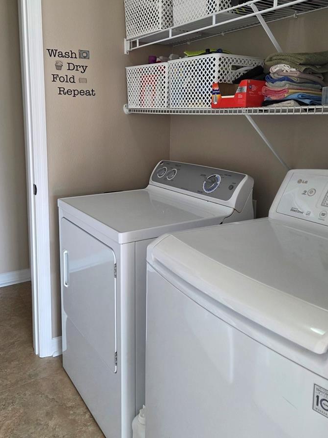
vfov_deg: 58.0
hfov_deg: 45.4
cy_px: 183
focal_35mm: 31
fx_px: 391
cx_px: 150
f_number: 1.8
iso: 160
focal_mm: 5.4
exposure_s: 1/120
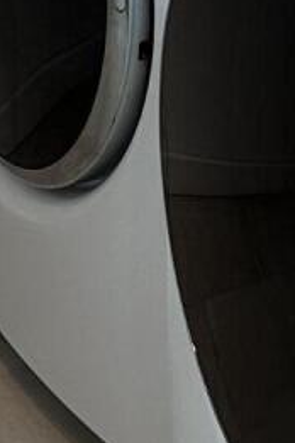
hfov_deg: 7.1
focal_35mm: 191
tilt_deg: -12.5
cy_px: -485
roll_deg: +1.6
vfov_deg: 9.9
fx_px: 2348
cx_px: -115
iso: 80
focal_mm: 6.86
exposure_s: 1/161
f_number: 1.78
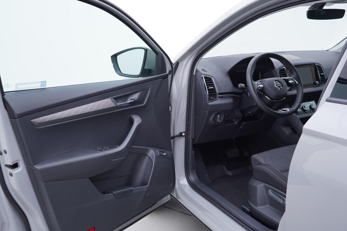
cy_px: 116
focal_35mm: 36
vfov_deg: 36.9
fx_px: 347
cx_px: 174
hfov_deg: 53.1
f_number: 3.2
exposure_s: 1/50
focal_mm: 24
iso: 125
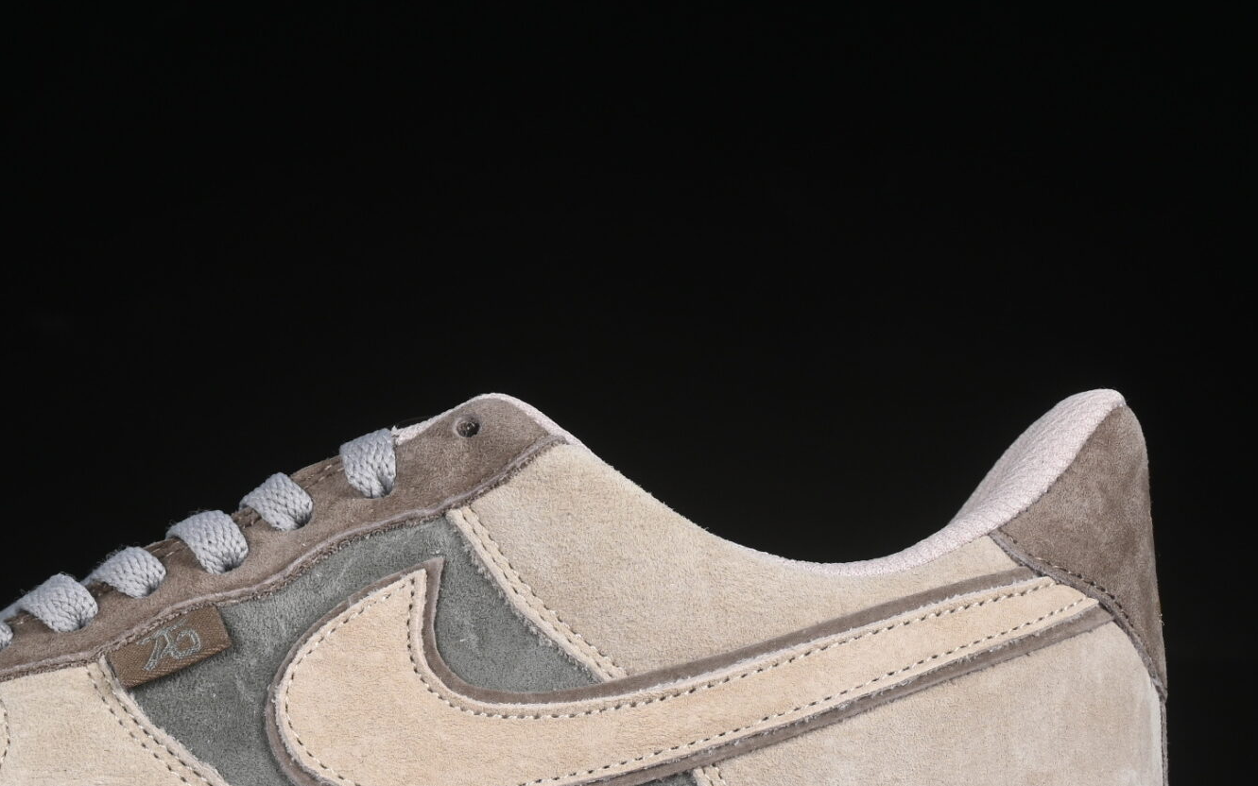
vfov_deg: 8.9
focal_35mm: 147
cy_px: 677
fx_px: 5040
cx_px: 255
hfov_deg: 14.2
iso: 160
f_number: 8
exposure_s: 1/80
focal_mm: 50
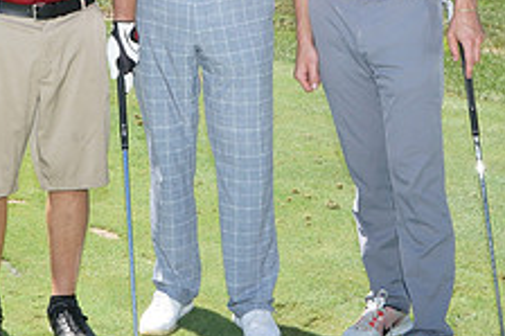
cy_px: -8
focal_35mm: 96
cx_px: 192
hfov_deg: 21.2
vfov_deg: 14.0
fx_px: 1346
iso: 800
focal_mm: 37
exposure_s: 1/200
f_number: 18
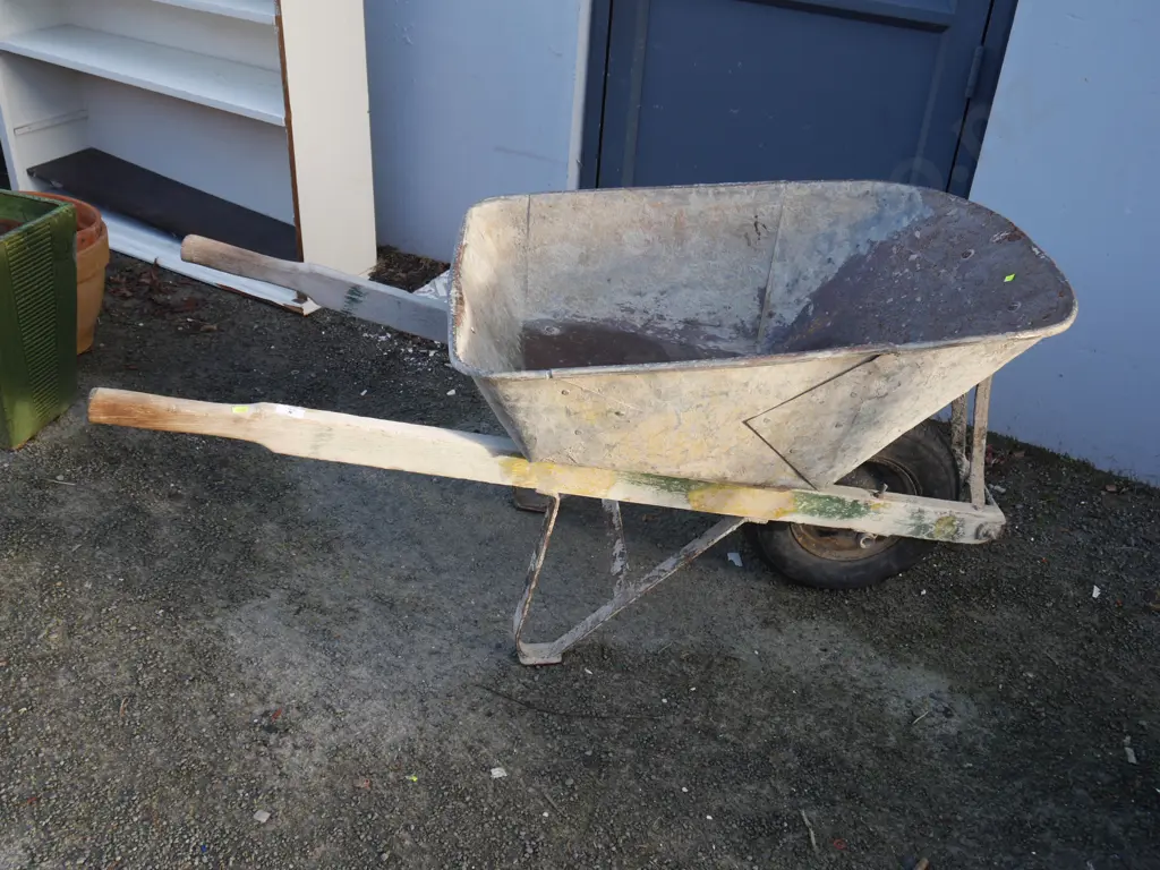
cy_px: 435
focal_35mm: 34
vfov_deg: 41.8
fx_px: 1139
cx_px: 580
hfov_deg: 54.0
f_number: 4.5
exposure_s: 1/125
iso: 200
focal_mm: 17
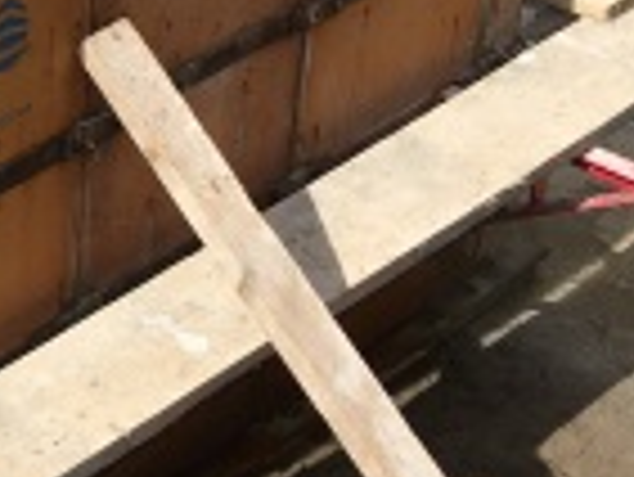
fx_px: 2255
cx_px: -346
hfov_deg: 14.8
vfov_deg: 12.0
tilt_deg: -30.4
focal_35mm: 123
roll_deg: +3.8
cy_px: 32
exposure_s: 1/1068
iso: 25
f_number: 2.2
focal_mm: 4.15
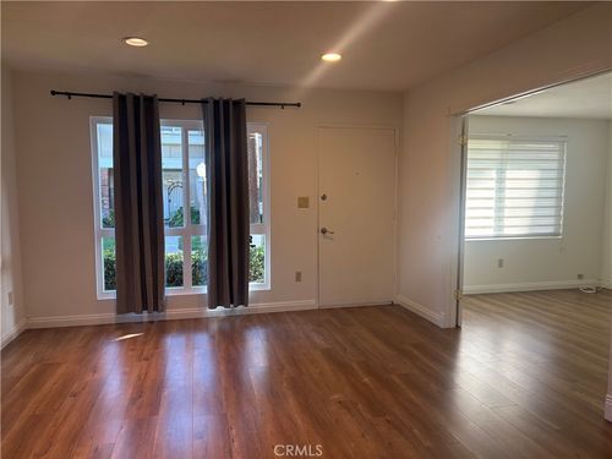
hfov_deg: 67.3
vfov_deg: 53.1
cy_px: 230
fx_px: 460
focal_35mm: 26
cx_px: 306
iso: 125
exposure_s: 1/120
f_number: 1.6
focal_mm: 5.96
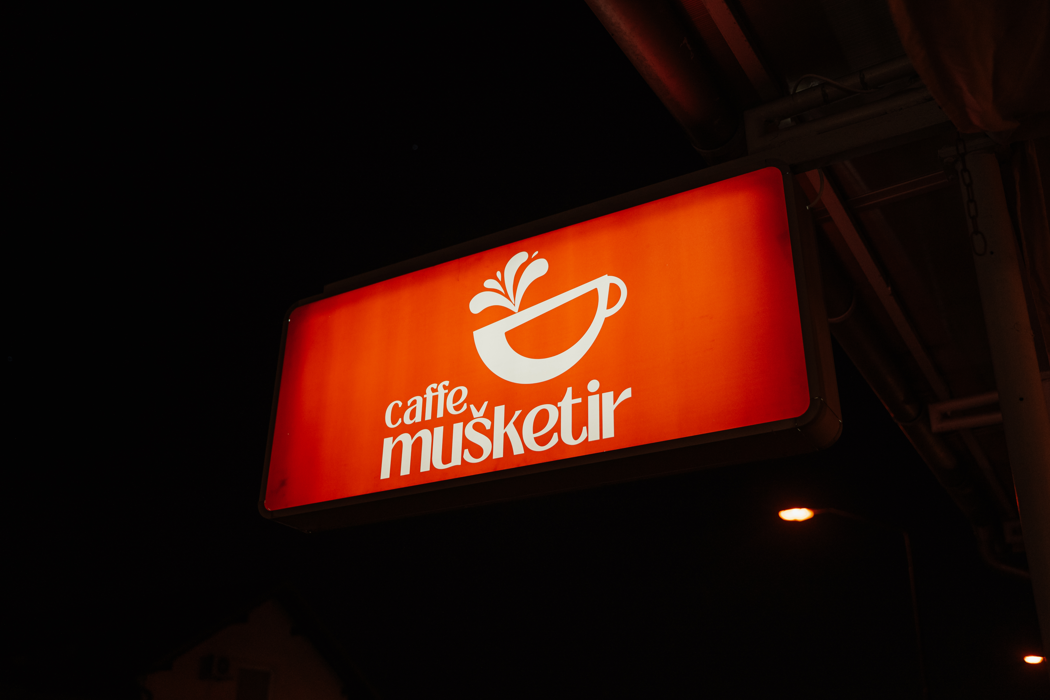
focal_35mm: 35
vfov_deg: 37.9
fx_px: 1021
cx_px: 525
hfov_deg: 54.4
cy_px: 350
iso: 800
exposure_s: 1/125
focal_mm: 35
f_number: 2.8
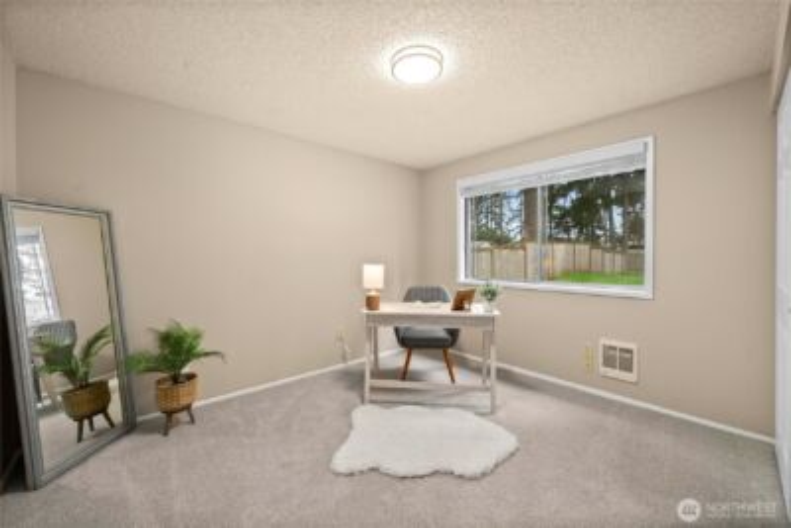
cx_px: 396
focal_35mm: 14
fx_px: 308
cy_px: 264
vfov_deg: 81.3
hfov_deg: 104.2
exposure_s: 1/13
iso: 1000
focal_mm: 14
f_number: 7.1
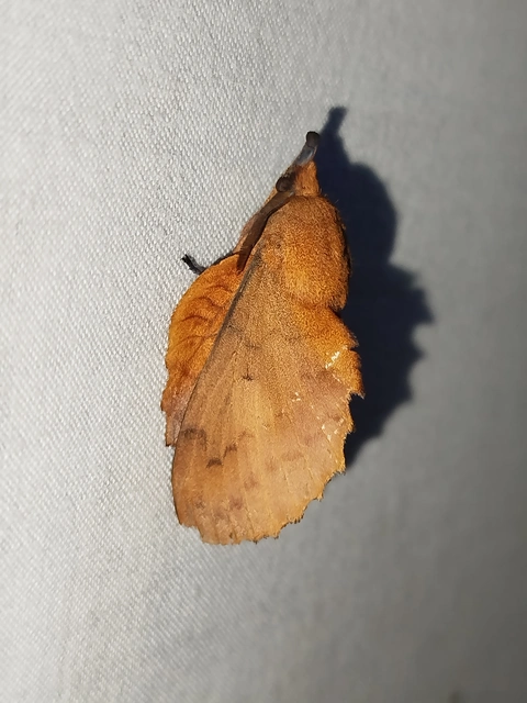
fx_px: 1157
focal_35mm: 57
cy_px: 352
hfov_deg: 25.7
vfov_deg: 33.8
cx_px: 264
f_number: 1.7
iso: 125
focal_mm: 5.31
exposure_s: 1/50
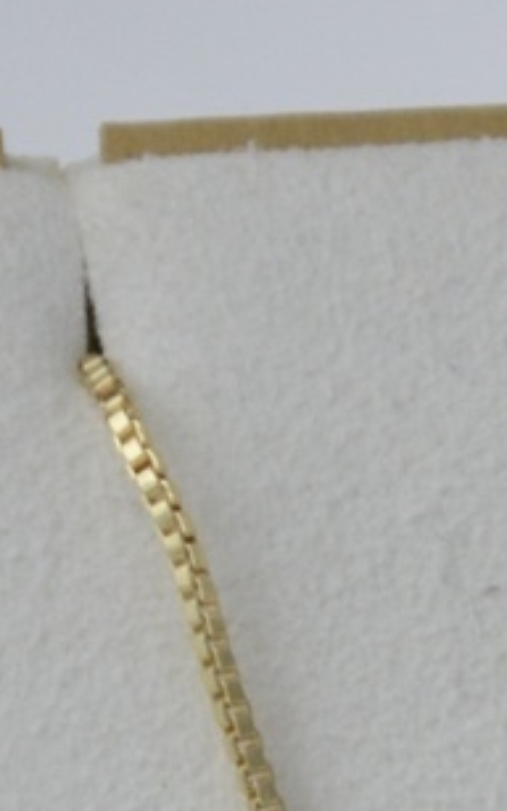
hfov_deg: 1.6
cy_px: 1994
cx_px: 1038
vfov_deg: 2.6
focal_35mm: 802
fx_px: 17722
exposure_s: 1/1000
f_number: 8
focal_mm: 70
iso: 500
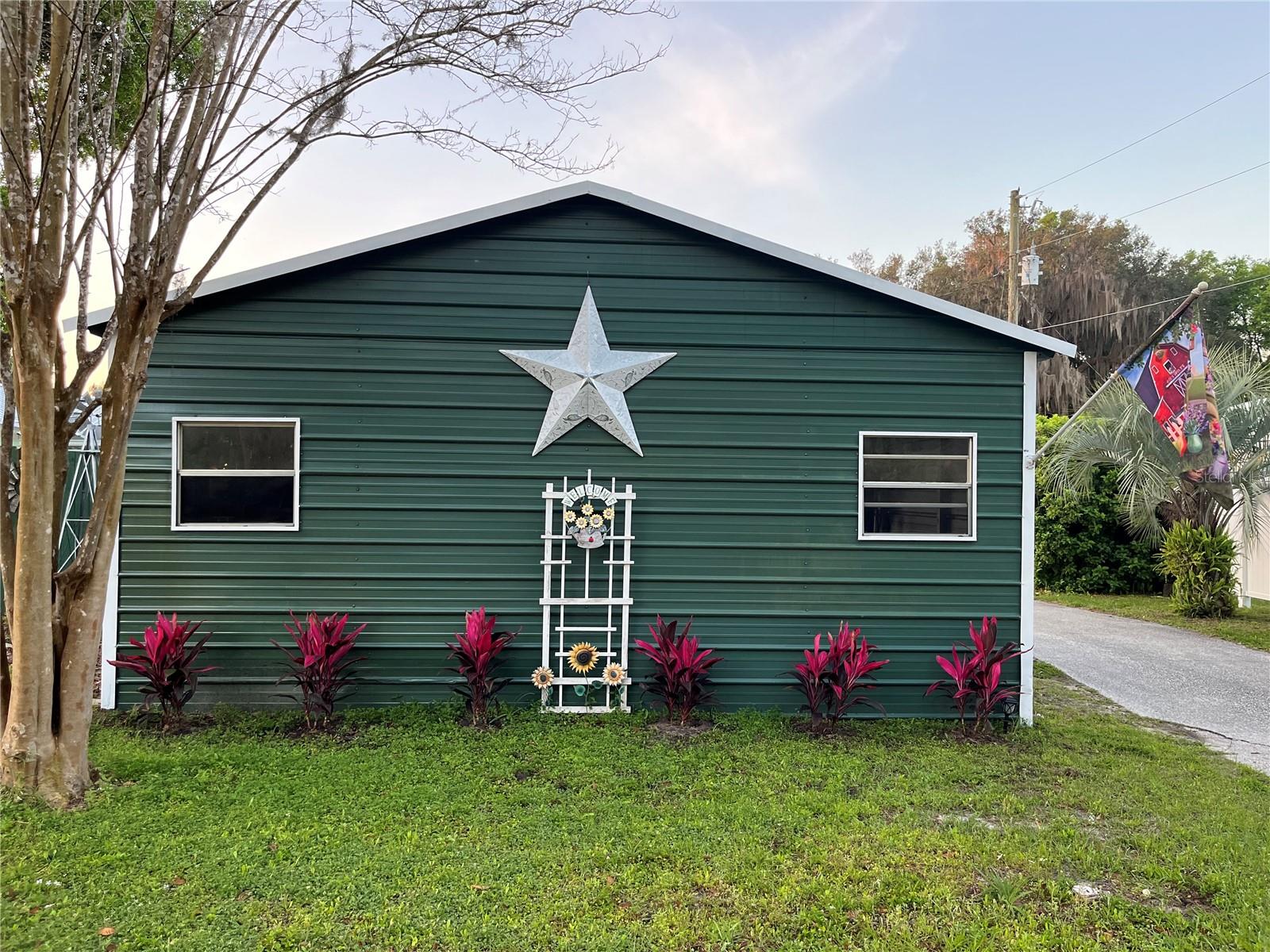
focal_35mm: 26
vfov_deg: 53.1
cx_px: 635
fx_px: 954
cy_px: 476
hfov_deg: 67.3
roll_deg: -0.9
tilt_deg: +0.7
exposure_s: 1/121
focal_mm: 5.1
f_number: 1.6
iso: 125
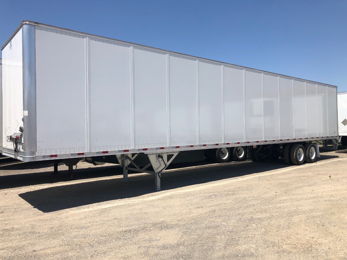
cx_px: 174
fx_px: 281
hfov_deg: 63.4
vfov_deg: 49.7
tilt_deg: +1.3
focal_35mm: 28
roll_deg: +1.0
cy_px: 130
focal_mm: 3.99
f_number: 1.8
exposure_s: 1/2703
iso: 25
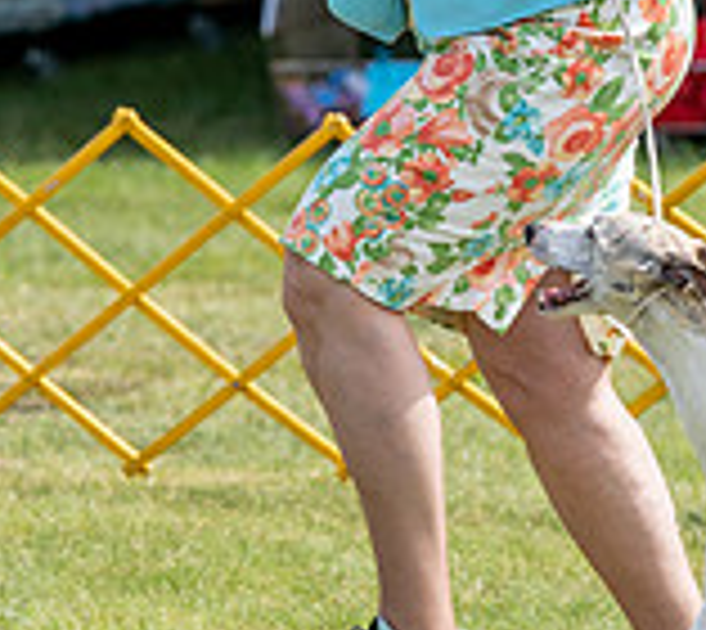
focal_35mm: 606
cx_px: 529
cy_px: 71
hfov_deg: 3.1
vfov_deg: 2.7
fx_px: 13248
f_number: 3.5
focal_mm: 129
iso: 100
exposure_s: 1/1000
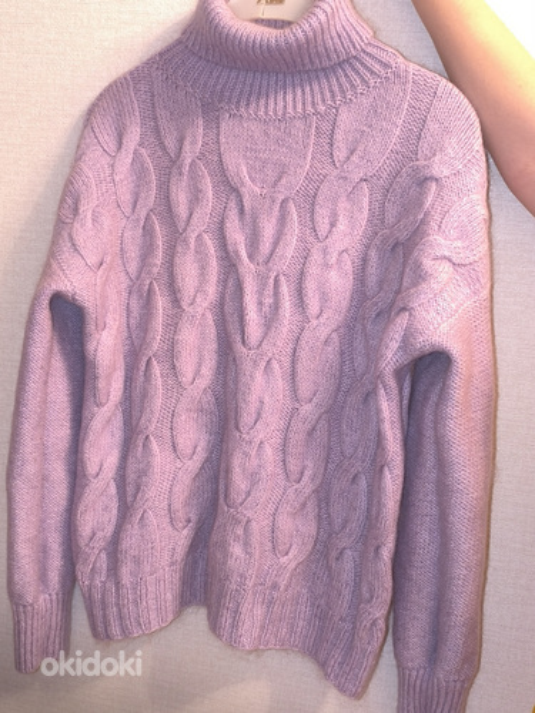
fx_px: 804
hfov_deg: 36.8
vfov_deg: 47.9
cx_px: 268
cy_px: 356
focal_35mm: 39
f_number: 1.65
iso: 1600
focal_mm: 6.14
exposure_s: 1/25
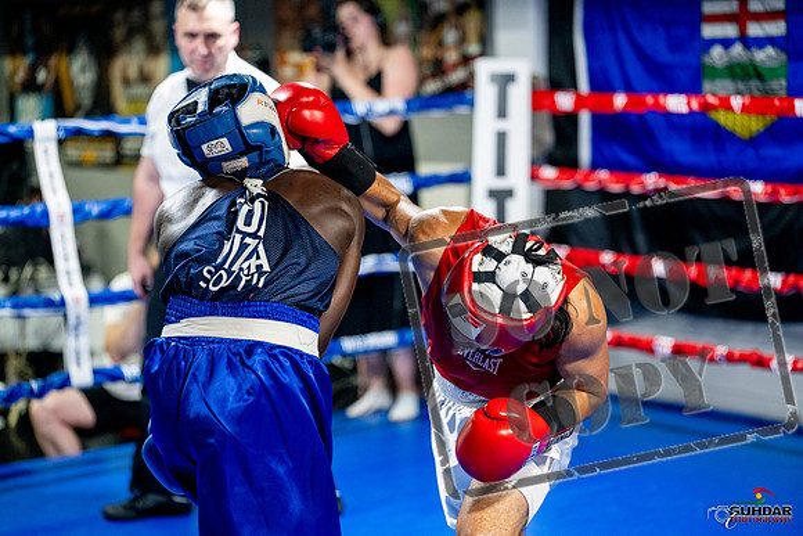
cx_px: 402
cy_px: 268
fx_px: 1963
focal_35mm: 88
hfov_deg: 23.1
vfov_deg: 15.5
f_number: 2
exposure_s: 1/800
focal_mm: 88
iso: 4000
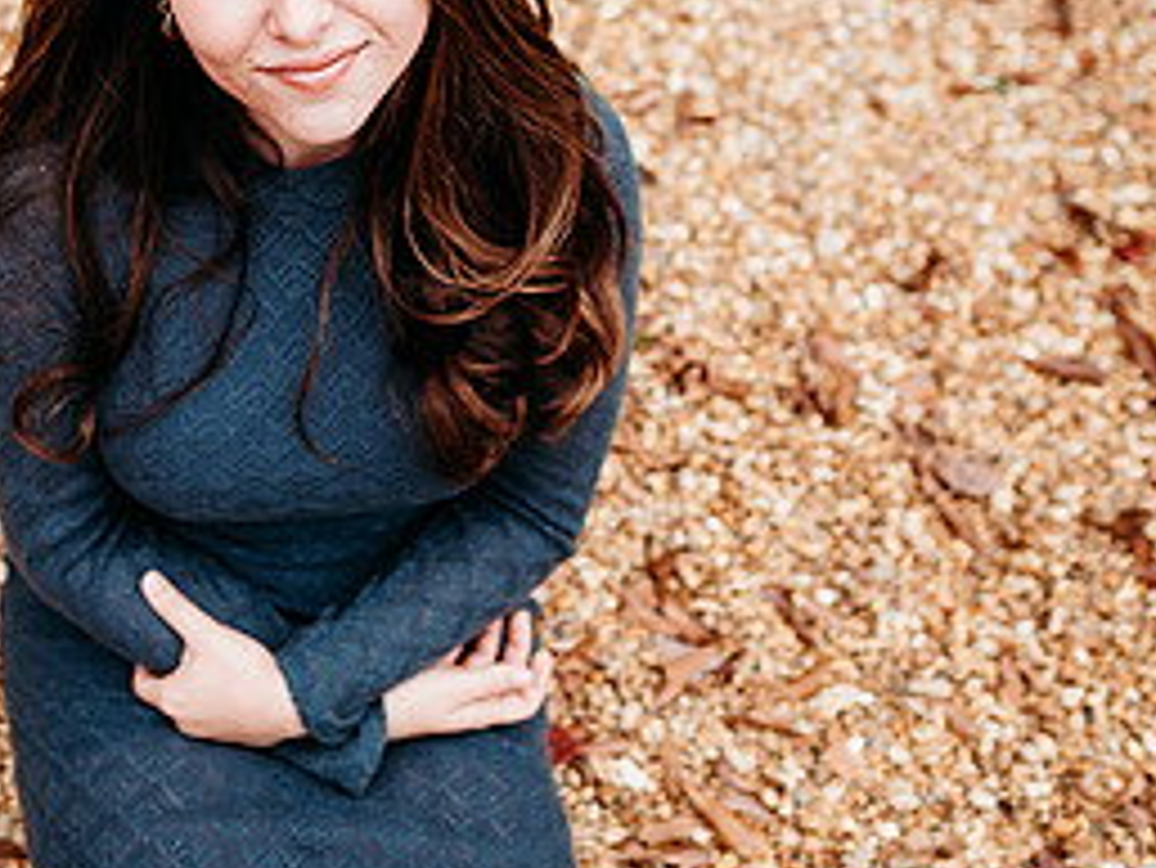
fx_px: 1737
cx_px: 211
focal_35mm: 52
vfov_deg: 27.5
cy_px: 182
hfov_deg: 35.5
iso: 100
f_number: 2.2
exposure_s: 1/500
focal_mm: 24
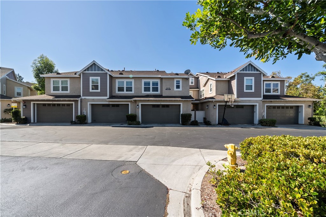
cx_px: 163
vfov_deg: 90.0
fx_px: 109
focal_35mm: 12
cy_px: 108
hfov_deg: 112.6
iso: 125
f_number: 11
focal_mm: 12
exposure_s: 1/50
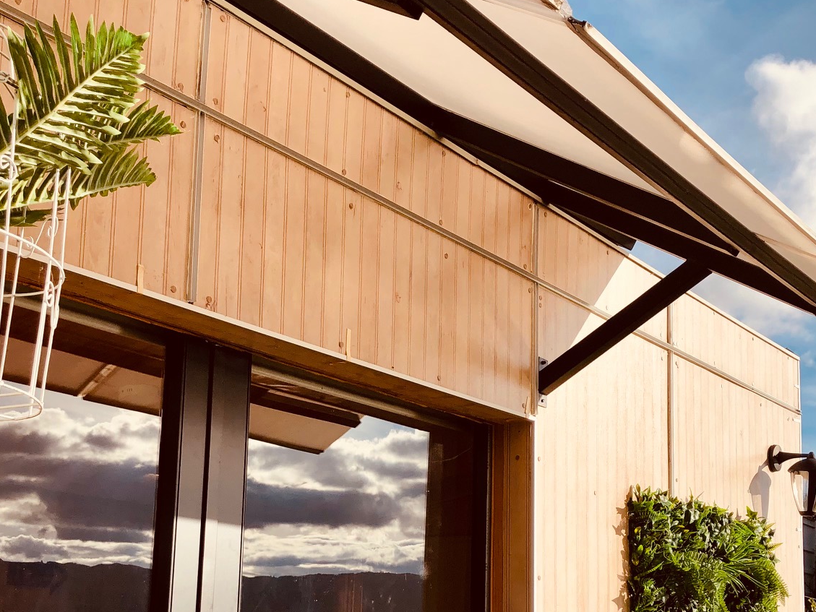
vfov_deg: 28.5
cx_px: 409
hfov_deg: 38.2
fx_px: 1179
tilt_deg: +7.4
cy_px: 491
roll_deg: -0.5
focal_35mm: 50
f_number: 1.8
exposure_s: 1/2088
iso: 20
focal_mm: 3.99
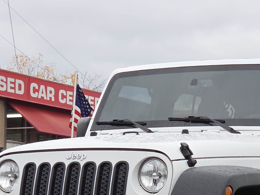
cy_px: 198
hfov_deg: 12.2
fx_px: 1217
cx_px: 184
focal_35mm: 162
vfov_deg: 9.1
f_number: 2.4
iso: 32
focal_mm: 7
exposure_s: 1/120
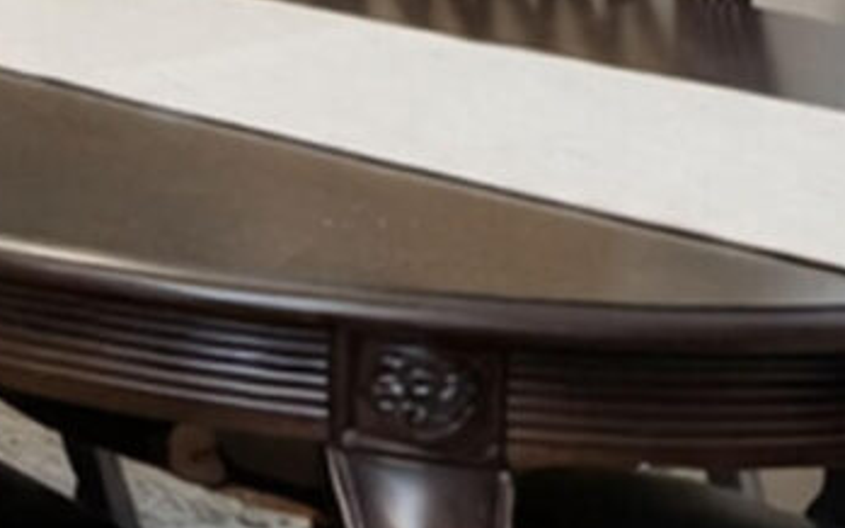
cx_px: -1024
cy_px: -612
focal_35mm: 112
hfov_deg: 14.3
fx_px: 2579
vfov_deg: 10.5
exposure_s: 1/50
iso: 2000
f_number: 7.1
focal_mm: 10
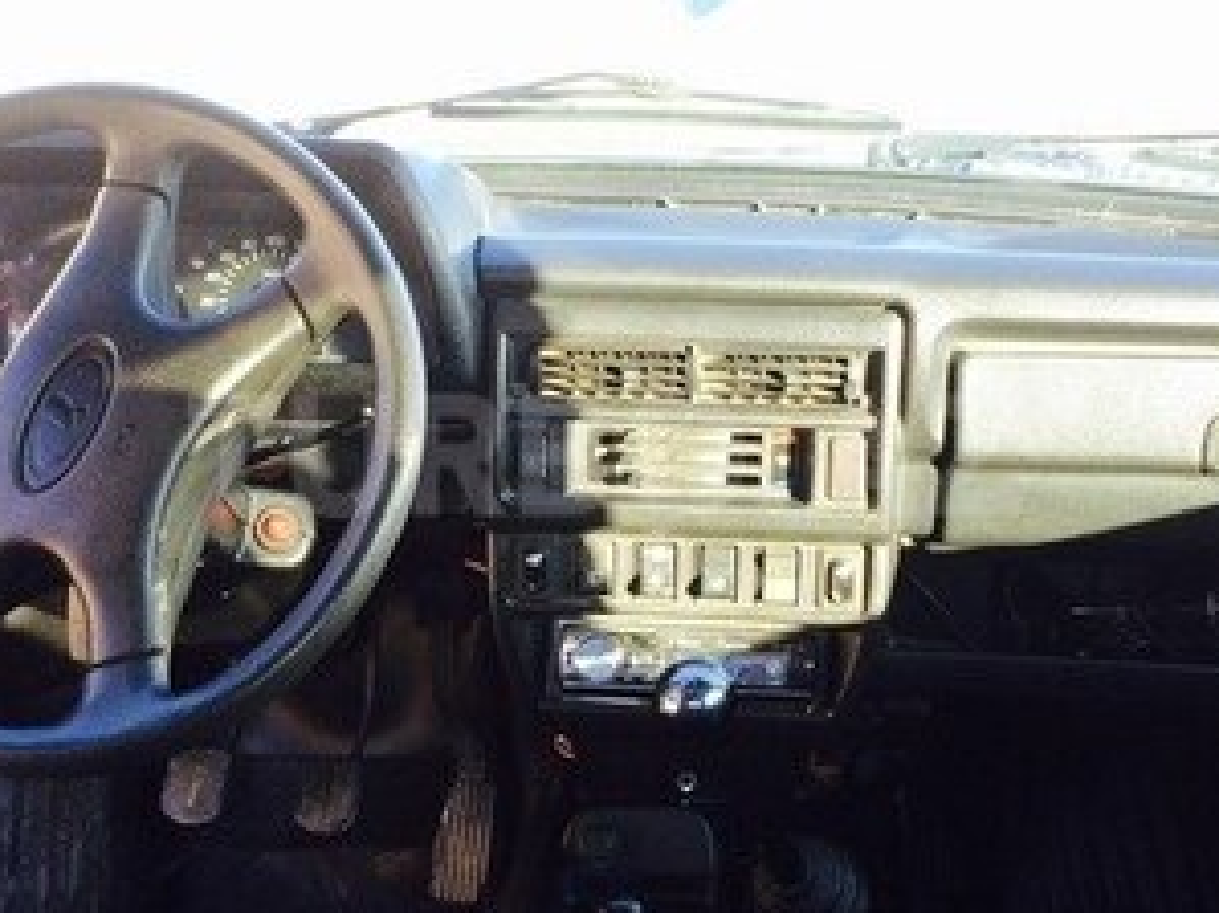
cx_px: 603
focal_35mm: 64
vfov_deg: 22.9
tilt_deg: -20.6
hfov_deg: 30.3
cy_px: 454
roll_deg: -0.7
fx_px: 2253
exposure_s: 1/100
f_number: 2.2
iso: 64
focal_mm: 4.15
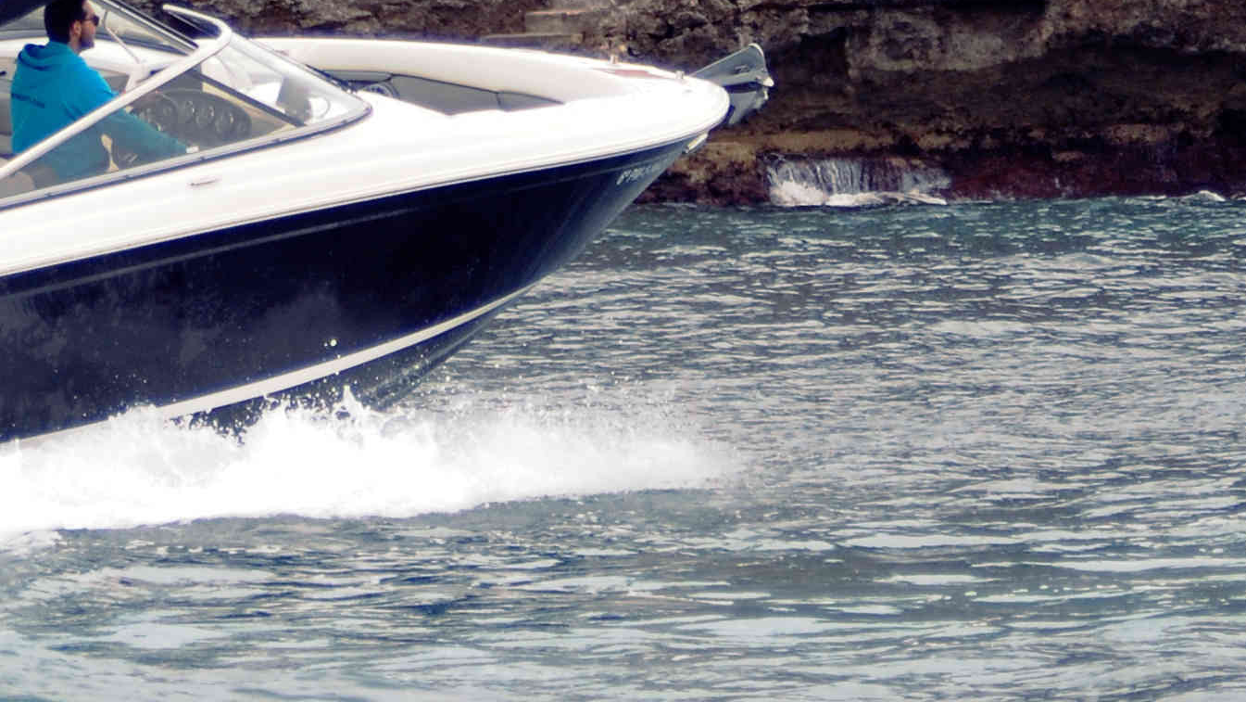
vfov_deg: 3.8
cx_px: 104
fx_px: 10475
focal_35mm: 317
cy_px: 57
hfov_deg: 6.8
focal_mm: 70
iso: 200
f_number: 4
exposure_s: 1/800
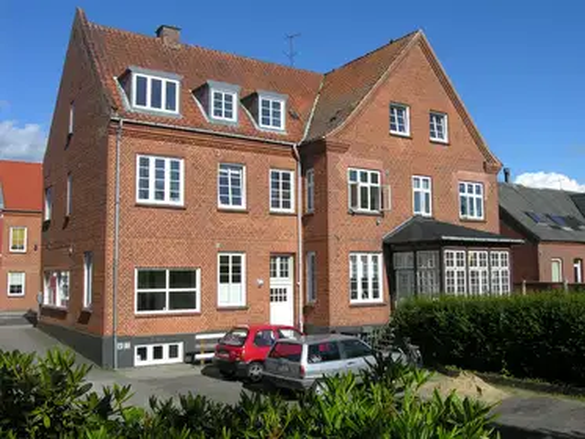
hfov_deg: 53.9
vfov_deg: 41.8
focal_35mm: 34
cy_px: 220
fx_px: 575
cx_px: 292
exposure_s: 1/255
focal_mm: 8.7
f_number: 6.6
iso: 50
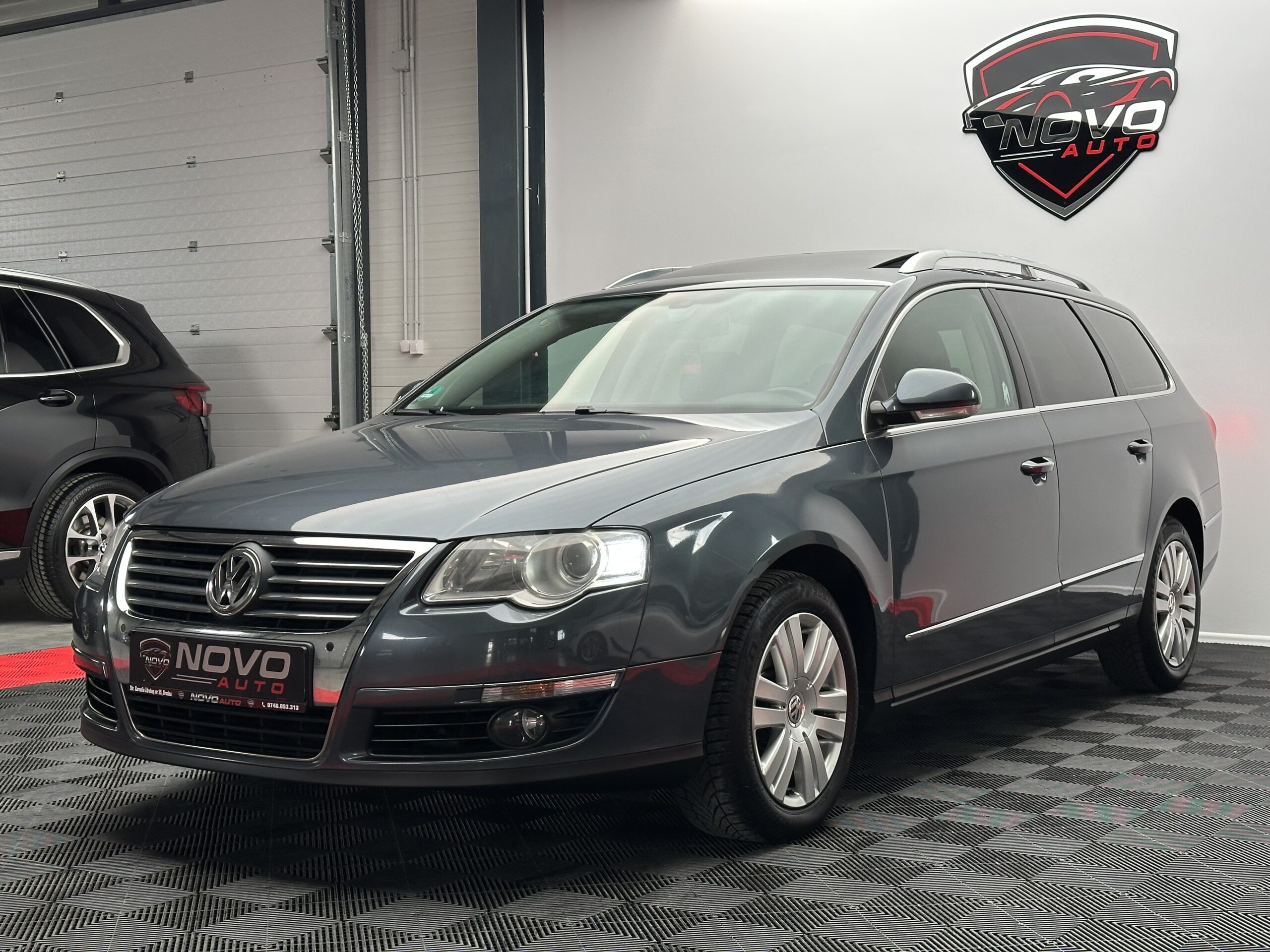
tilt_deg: -1.8
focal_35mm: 48
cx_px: 635
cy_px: 476
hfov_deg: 39.7
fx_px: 1761
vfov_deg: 30.3
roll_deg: -0.1
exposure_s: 1/100
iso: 80
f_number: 1.78
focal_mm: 6.86
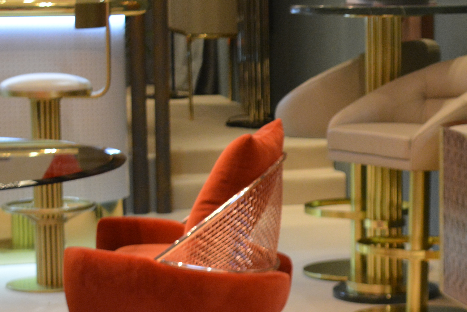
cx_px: 518
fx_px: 1816
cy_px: 187
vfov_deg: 9.8
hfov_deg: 14.3
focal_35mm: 140
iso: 1600
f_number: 4.8
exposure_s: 1/30
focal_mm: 38
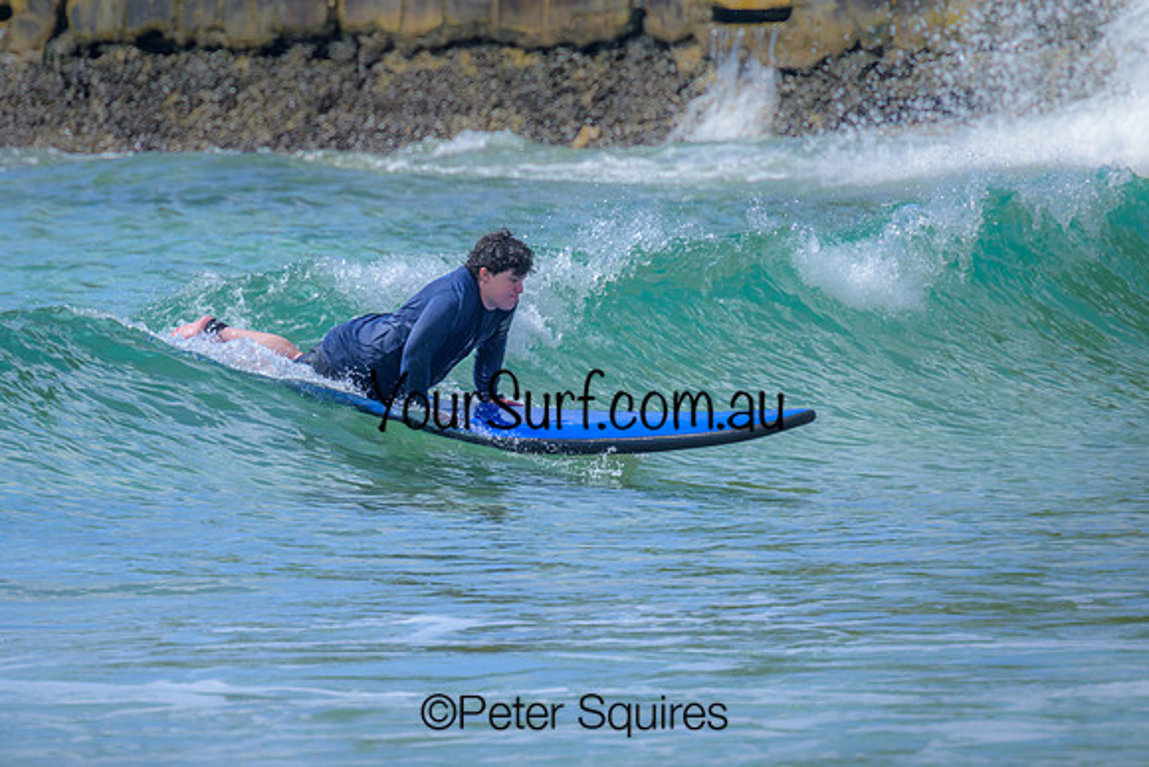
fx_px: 29028
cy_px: 386
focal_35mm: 909
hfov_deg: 2.3
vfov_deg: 1.5
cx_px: 500
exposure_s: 1/1000
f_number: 11
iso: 640
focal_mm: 800
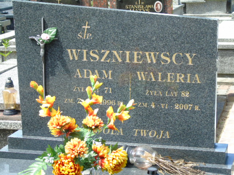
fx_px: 635
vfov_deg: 15.7
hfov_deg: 20.9
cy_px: 88
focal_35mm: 94
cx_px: 117
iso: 80
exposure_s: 1/125
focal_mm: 17
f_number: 4.3
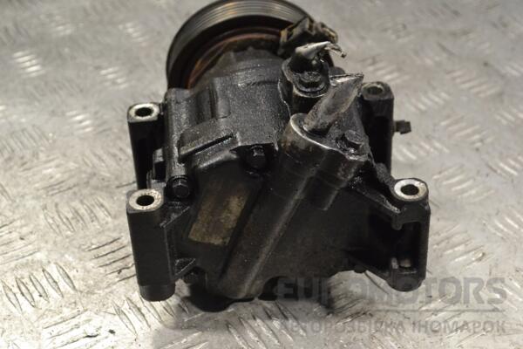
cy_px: 174
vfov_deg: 18.9
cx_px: 262
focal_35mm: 72
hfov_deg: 28.1
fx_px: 1046
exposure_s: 1/250
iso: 3200
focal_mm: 48
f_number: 8
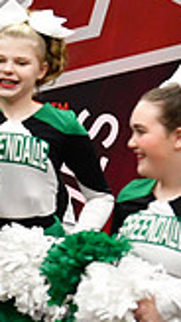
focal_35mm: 721
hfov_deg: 1.7
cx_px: -352
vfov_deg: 3.0
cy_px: 276
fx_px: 6164
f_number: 3.5
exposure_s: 1/500
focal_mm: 130
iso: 5000
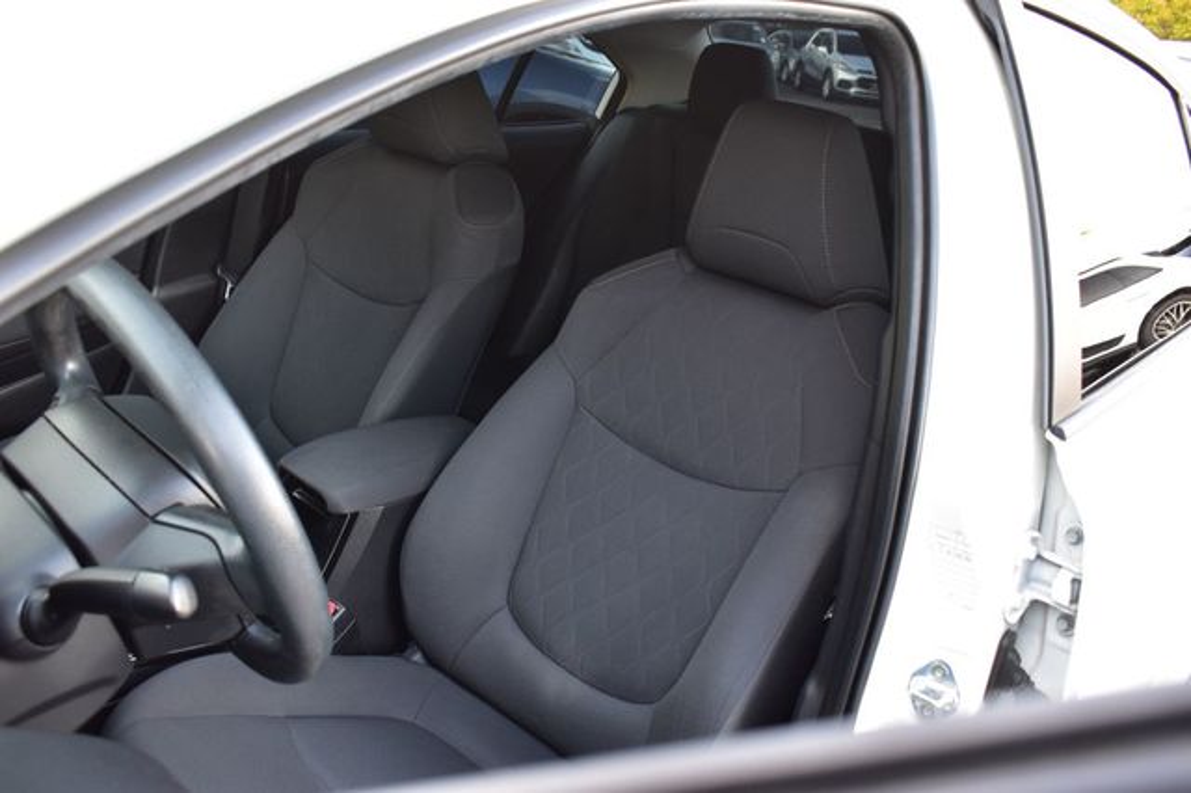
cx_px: 596
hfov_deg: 59.5
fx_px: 1042
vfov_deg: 41.7
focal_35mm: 32
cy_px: 396
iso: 450
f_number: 6.3
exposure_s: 1/15
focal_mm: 21
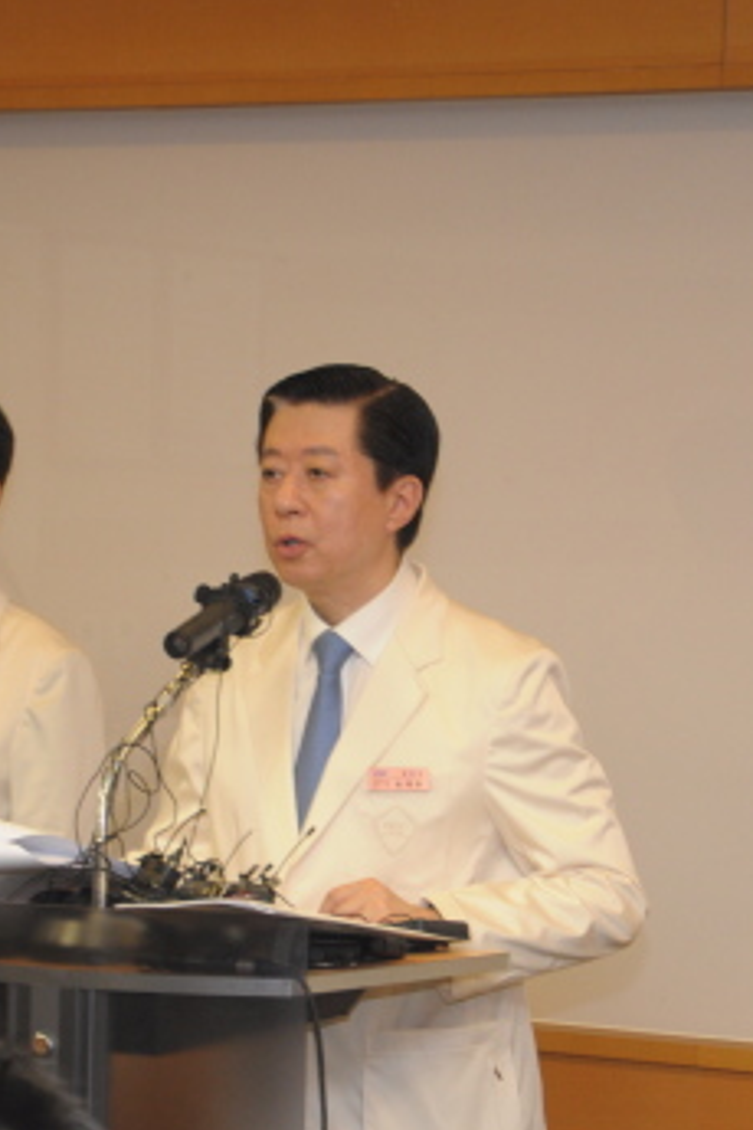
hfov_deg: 7.8
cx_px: 399
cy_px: 676
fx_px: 5490
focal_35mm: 175
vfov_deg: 11.7
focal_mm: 62
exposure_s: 1/60
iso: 800
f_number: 5.3
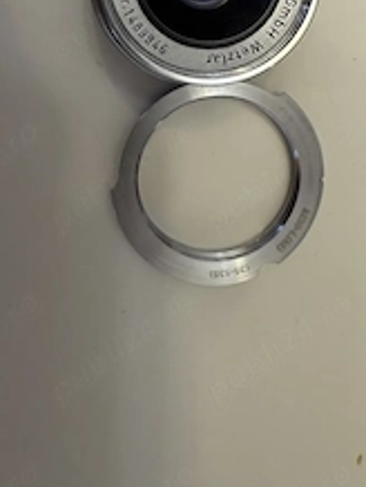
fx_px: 619
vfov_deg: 39.6
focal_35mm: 44
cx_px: 201
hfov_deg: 32.9
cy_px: 42
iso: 160
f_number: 2.2
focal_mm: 2.22
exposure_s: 1/50
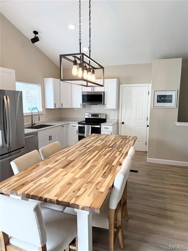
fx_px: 174
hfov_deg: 56.8
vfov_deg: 71.6
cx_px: 94
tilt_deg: -8.5
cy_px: 126
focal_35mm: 24
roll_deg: -0.6
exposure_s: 1/255
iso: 100
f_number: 1.78
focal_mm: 6.76
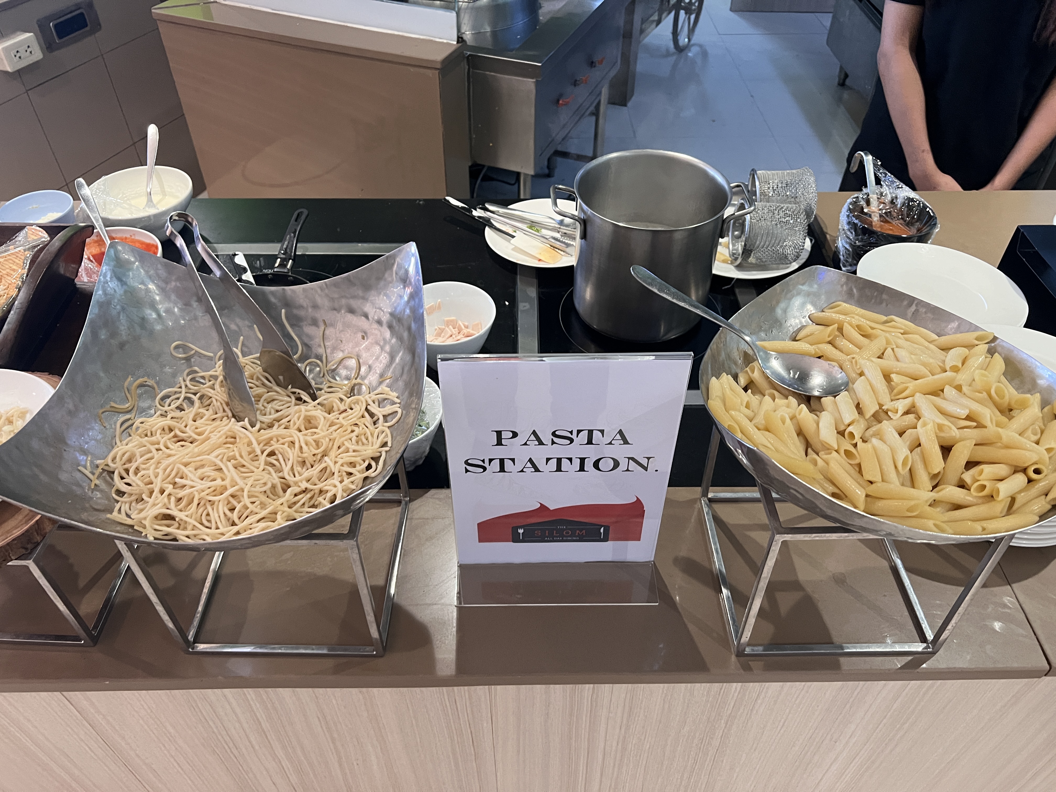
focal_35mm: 26
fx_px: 793
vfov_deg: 53.1
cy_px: 396
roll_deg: +0.3
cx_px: 528
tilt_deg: -42.5
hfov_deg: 67.3
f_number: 1.5
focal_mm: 5.7
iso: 320
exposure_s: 1/50
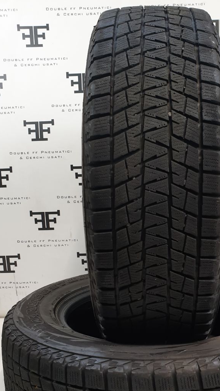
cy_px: 245
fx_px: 374
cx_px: 152
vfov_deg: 54.7
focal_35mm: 36
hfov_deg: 32.5
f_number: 2.4
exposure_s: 1/50
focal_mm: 4.3
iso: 100
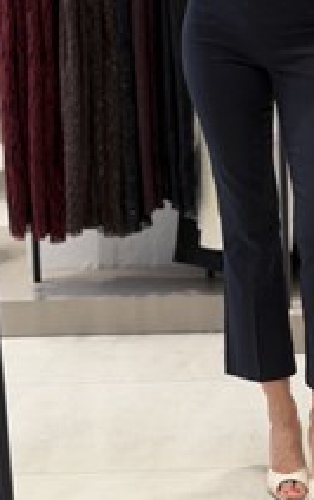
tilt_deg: -23.6
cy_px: 87
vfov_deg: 19.2
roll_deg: +1.7
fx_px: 1461
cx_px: 266
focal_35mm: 107
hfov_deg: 12.2
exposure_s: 1/100
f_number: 1.78
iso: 64
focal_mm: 6.76
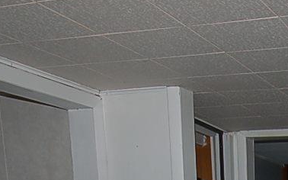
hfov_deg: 25.7
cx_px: 334
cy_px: 353
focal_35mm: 73
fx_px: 573
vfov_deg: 14.8
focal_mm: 12
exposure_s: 1/250
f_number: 4
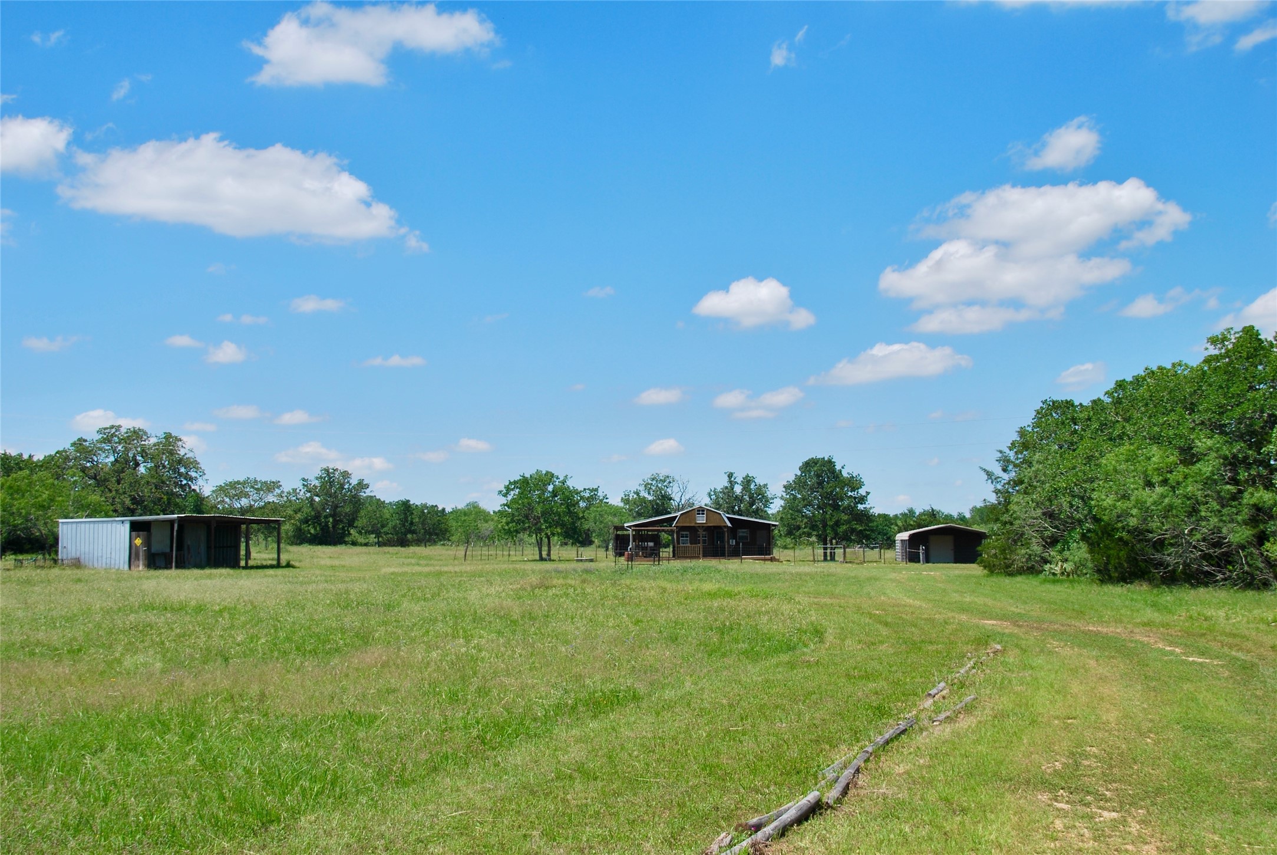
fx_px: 1704
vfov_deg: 28.1
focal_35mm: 48
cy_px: 428
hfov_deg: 41.1
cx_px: 638
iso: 100
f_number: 9
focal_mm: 32
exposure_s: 1/320
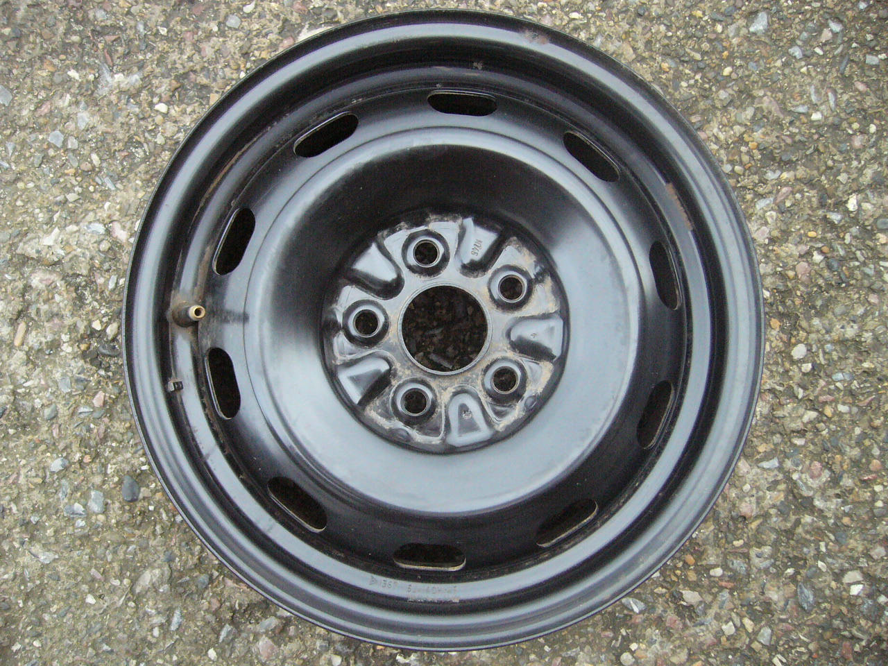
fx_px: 898
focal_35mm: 35
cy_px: 333
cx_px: 444
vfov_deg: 40.7
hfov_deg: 52.6
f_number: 2.8
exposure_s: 1/250
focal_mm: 5.8
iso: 400
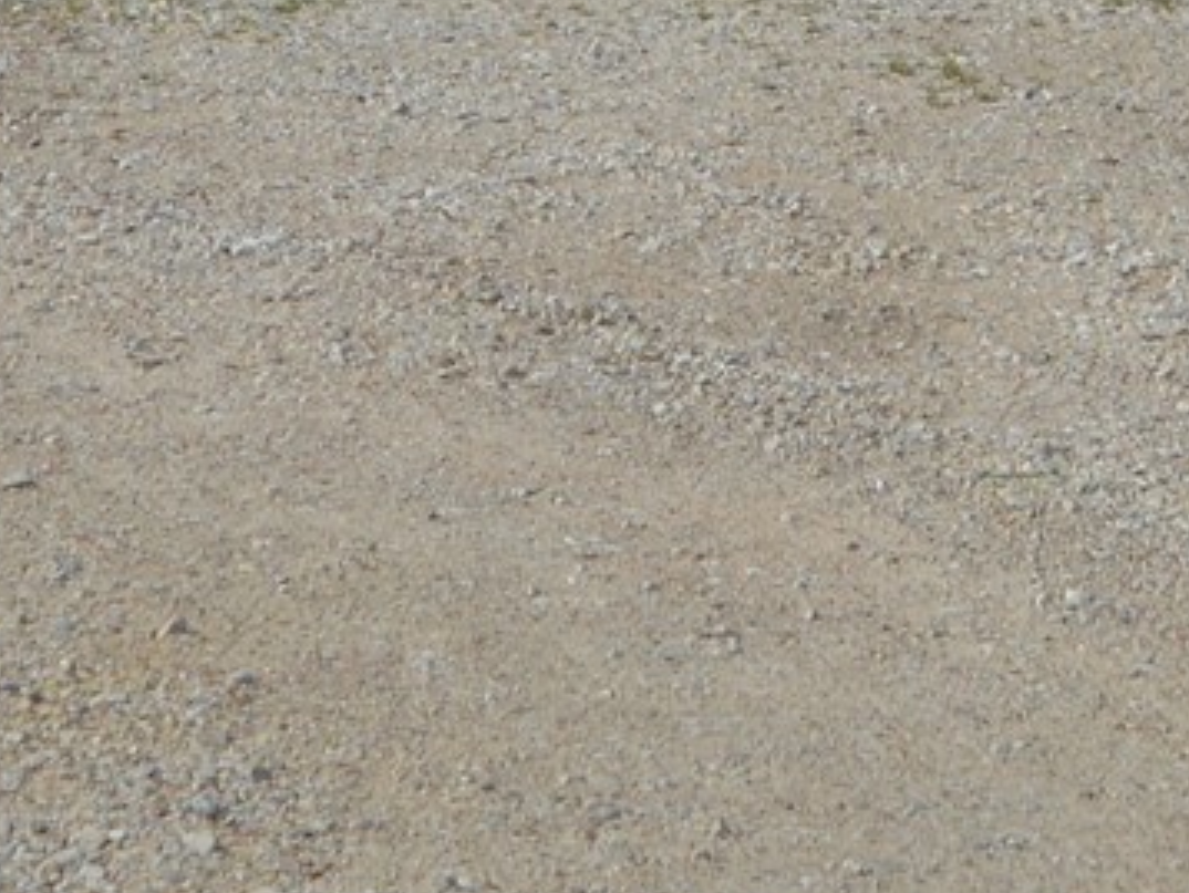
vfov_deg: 8.1
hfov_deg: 11.2
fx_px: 6015
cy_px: -860
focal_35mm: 175
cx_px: 1011
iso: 100
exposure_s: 1/400
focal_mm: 20
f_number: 9
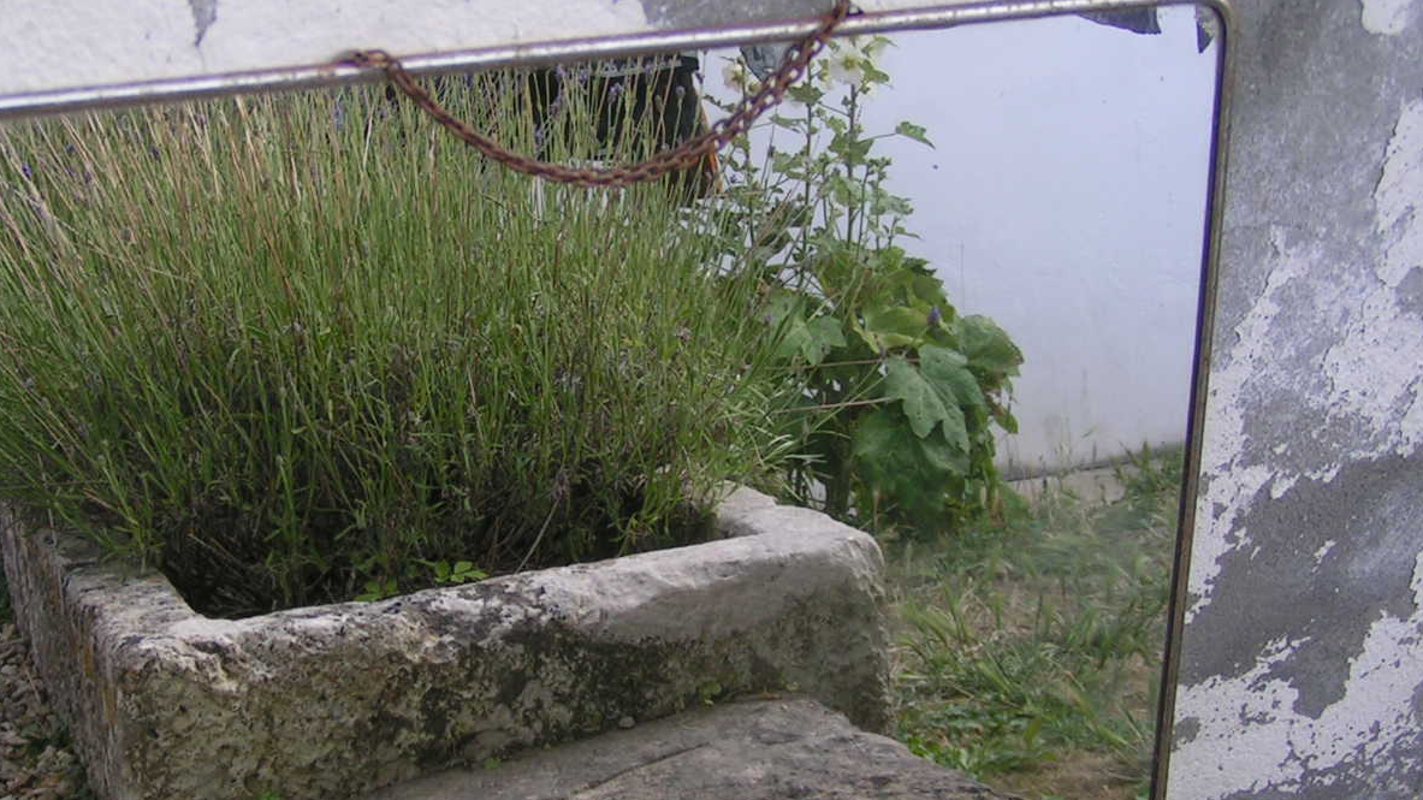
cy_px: 509
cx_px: 541
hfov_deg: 37.0
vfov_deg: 21.4
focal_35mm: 56
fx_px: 2113
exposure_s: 1/80
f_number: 3.5
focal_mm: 5.8
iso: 50
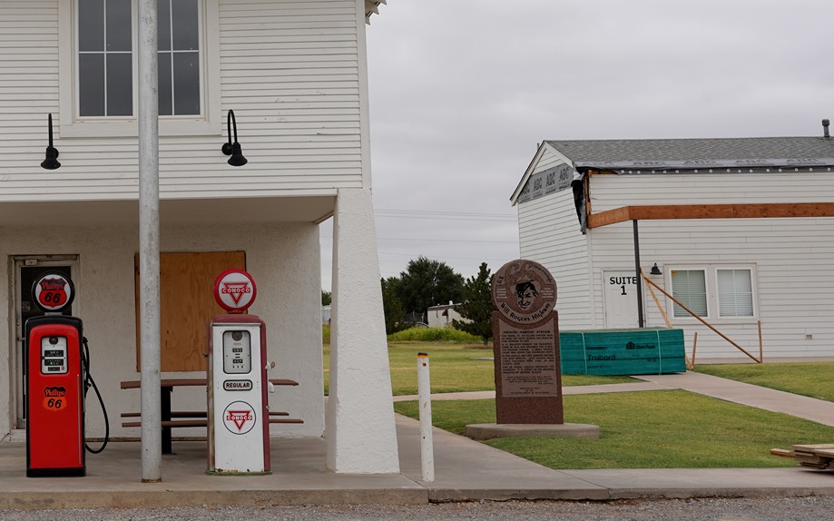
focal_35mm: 71
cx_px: 109
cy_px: 101
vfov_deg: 18.2
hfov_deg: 28.1
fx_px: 1613
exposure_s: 1/100
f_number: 14
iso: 100
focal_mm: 32
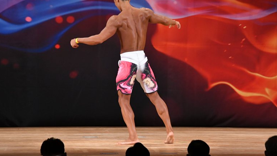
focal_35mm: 237
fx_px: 1741
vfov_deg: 5.1
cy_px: 63
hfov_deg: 9.1
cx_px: 138
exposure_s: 1/400
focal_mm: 150
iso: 3200
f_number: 5.6
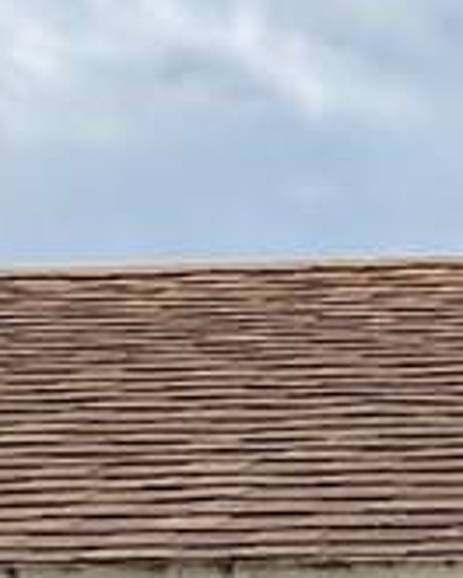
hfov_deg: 5.4
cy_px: 1699
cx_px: 1136
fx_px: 4693
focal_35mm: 274
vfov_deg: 6.5
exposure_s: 1/1912
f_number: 1.8
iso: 16
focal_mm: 3
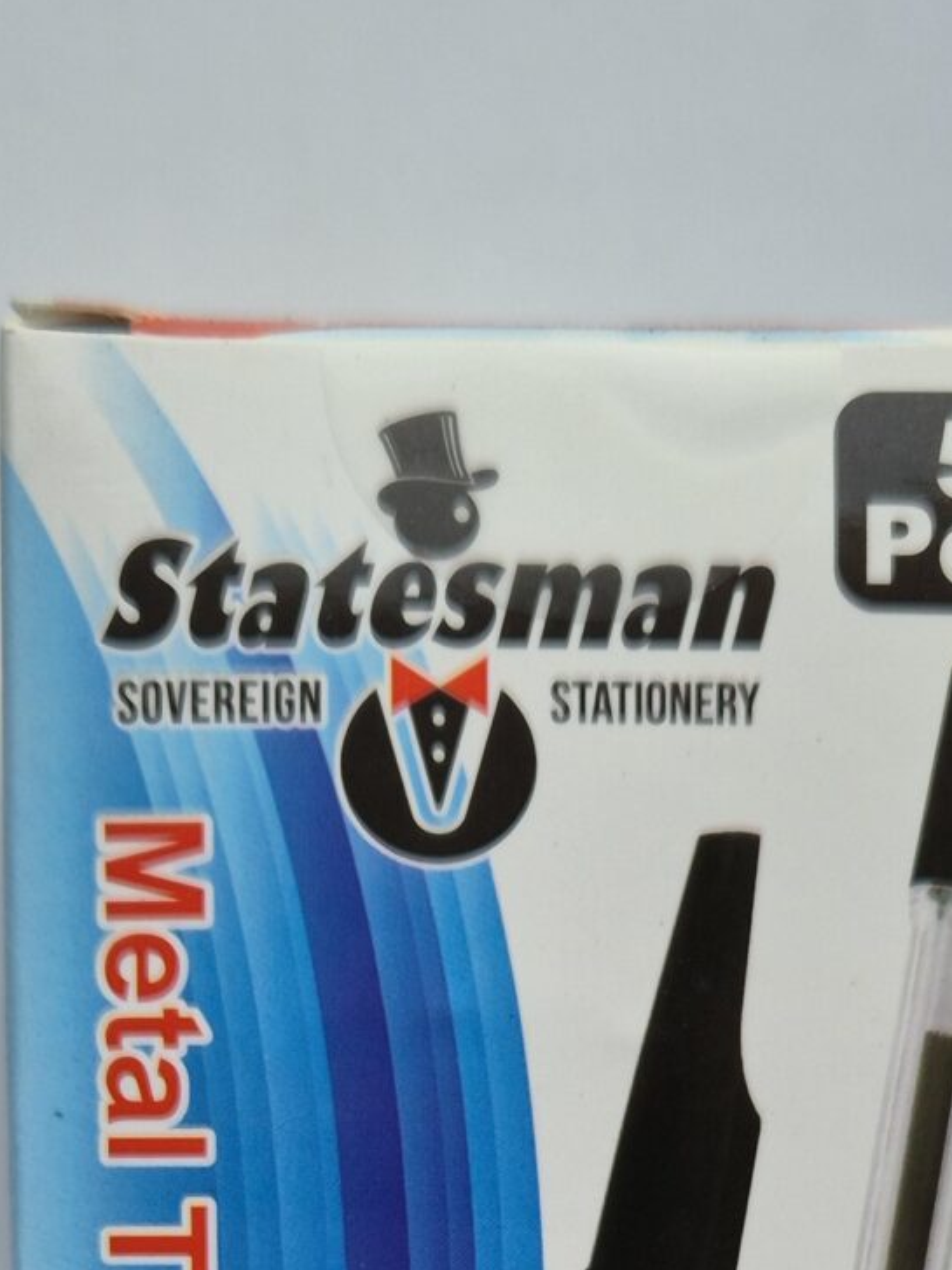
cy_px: 1722
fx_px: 2971
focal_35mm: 81
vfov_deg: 21.4
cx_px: 550
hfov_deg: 18.2
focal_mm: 5.4
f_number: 1.8
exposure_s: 1/185
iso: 25
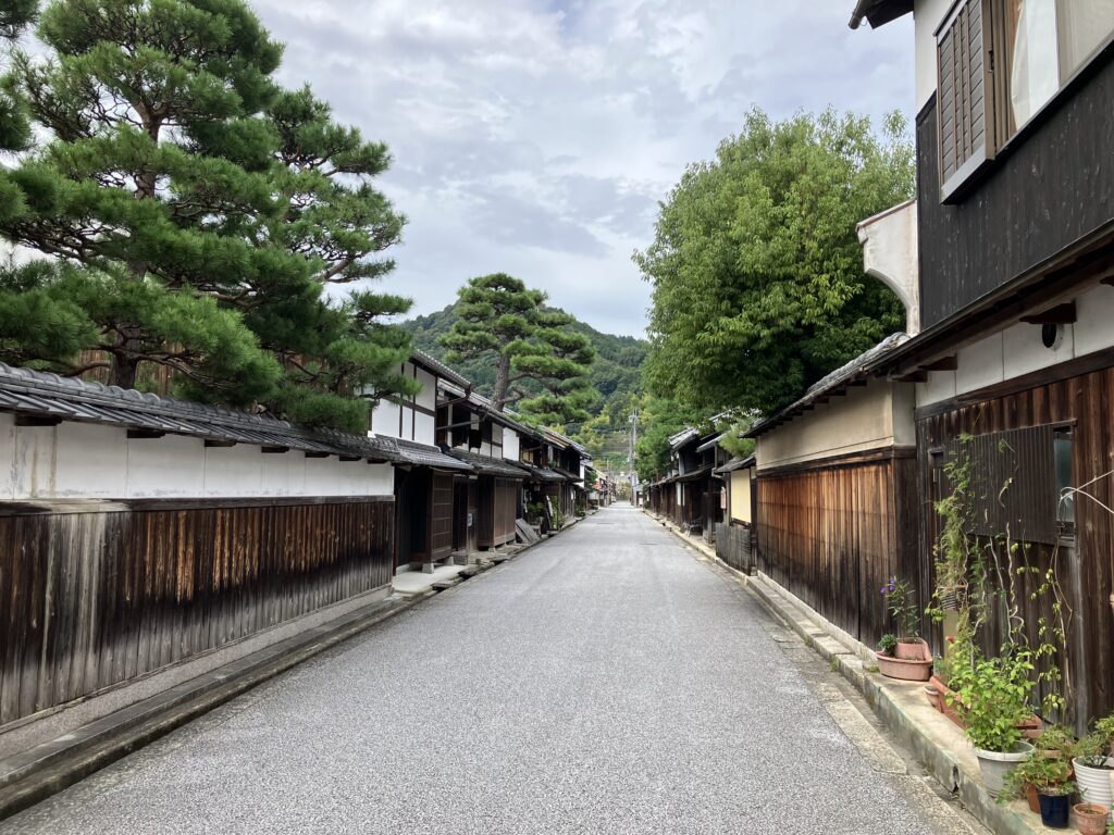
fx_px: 901
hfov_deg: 63.4
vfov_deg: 49.7
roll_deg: -1.7
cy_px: 418
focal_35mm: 28
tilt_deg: +7.0
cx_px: 557
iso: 32
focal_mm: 3.99
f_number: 1.8
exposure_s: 1/1185
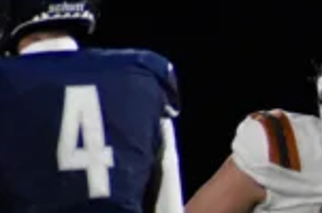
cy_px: 379
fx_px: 20011
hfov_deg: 0.9
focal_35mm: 2242
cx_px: 712
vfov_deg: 0.6
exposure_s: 1/200
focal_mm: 300
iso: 3200
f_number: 6.3
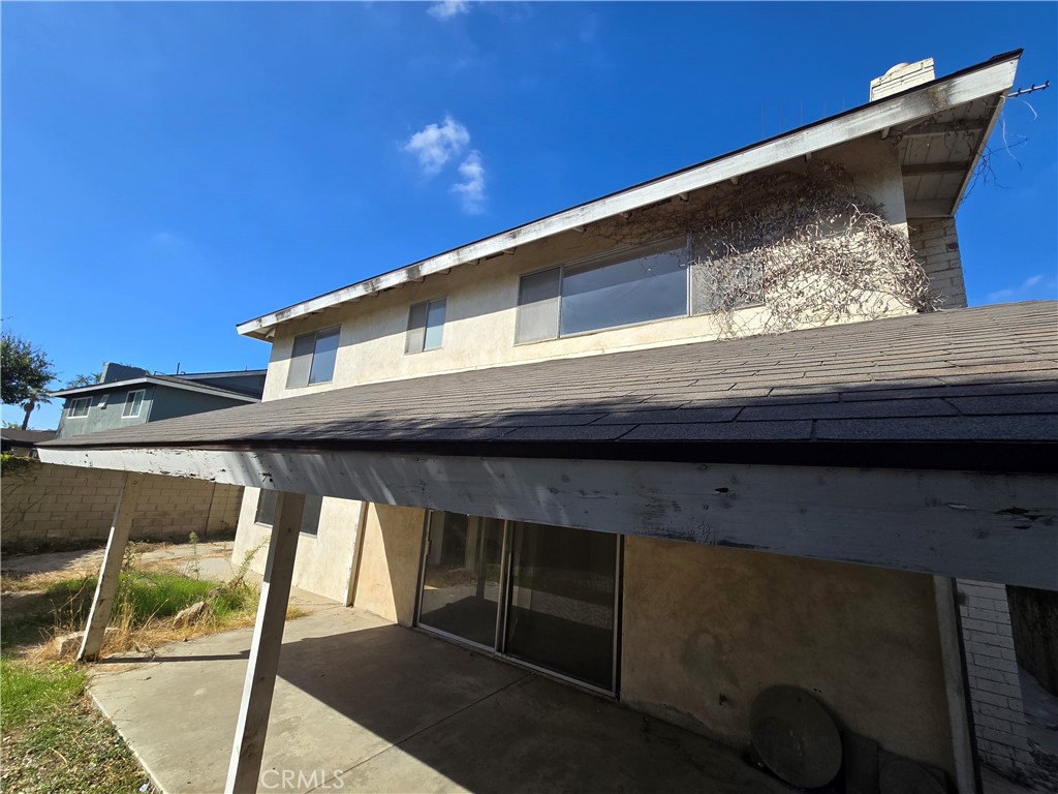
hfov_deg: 106.2
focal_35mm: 13
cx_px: 529
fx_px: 397
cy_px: 397
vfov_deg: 89.9
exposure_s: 1/1645
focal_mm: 2.2
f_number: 2.2
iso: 50
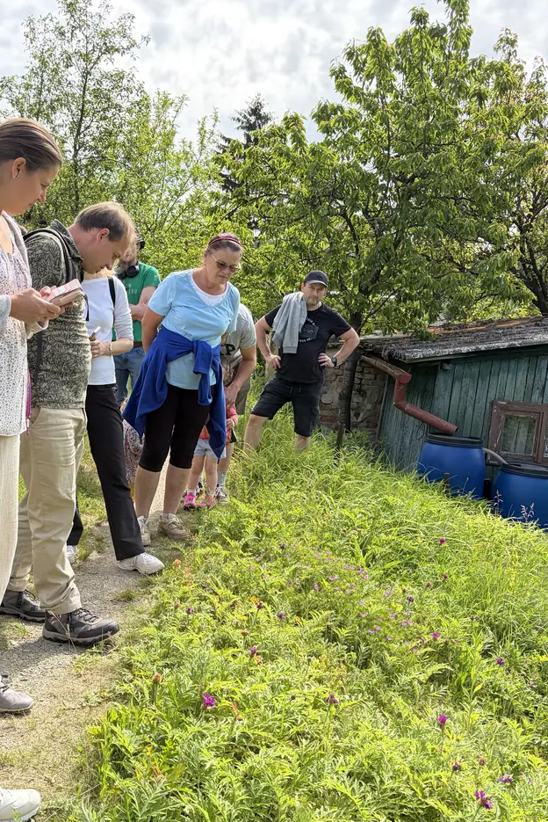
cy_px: 419
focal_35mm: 37
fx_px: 844
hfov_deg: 35.5
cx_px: 174
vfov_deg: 51.9
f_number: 1.6
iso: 50
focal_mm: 5.96
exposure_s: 1/1287
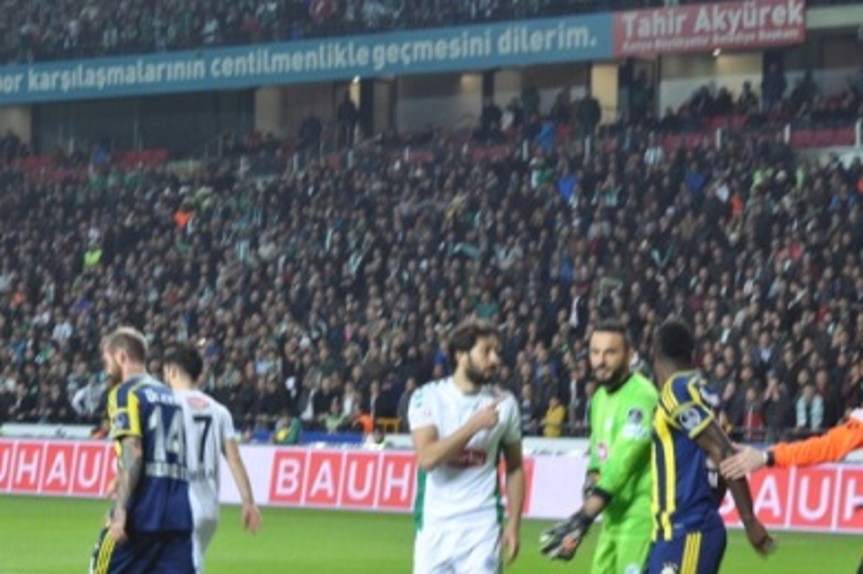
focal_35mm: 113
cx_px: 470
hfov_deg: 18.1
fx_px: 2707
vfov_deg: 12.1
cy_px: 392
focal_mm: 46
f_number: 5.3
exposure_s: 1/60
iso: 450
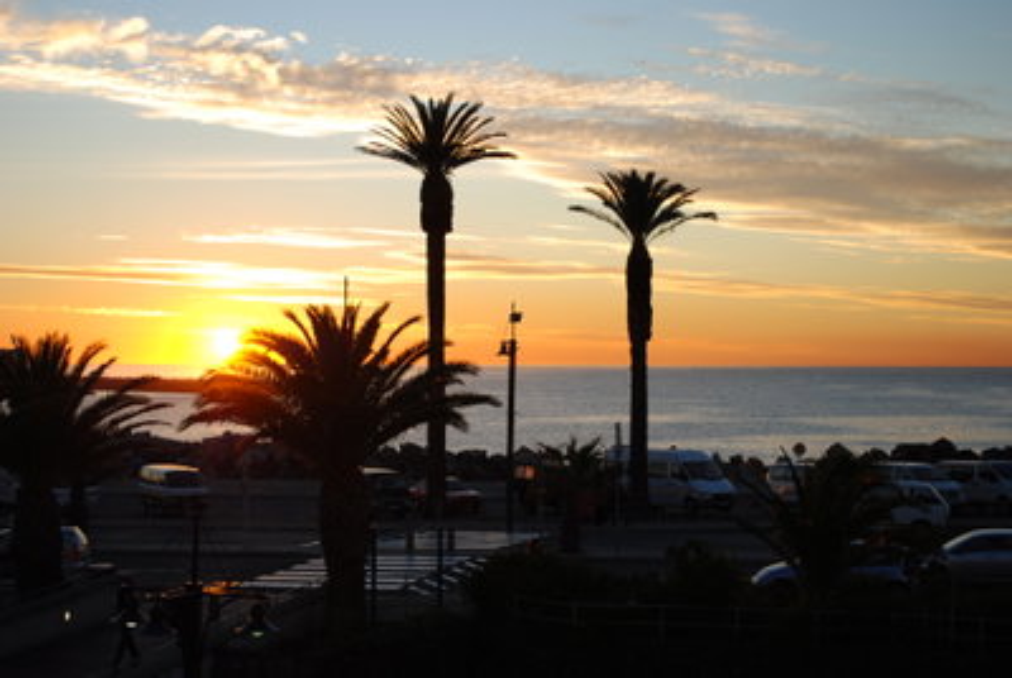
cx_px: 506
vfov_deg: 21.6
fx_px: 1774
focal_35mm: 63
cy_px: 339
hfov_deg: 31.8
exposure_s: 1/125
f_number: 5.6
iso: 100
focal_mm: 42
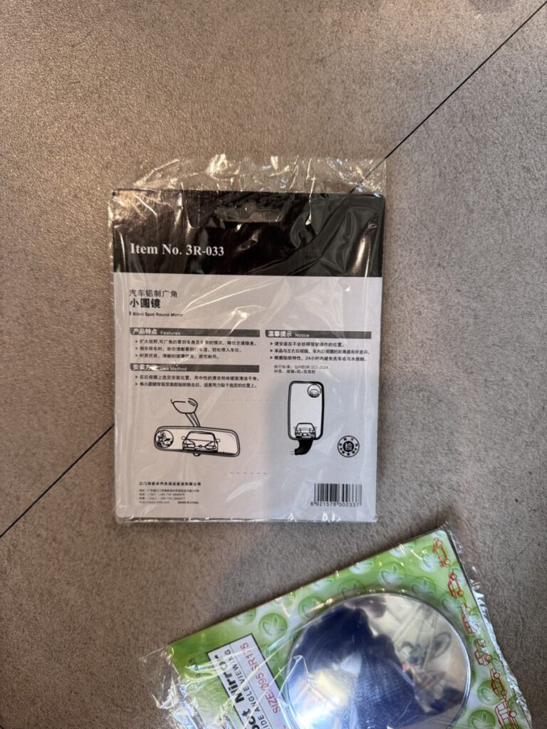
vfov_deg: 71.6
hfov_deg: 56.8
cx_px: 274
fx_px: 506
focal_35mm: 24
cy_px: 364
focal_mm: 6.76
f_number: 1.78
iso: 200
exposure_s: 1/60
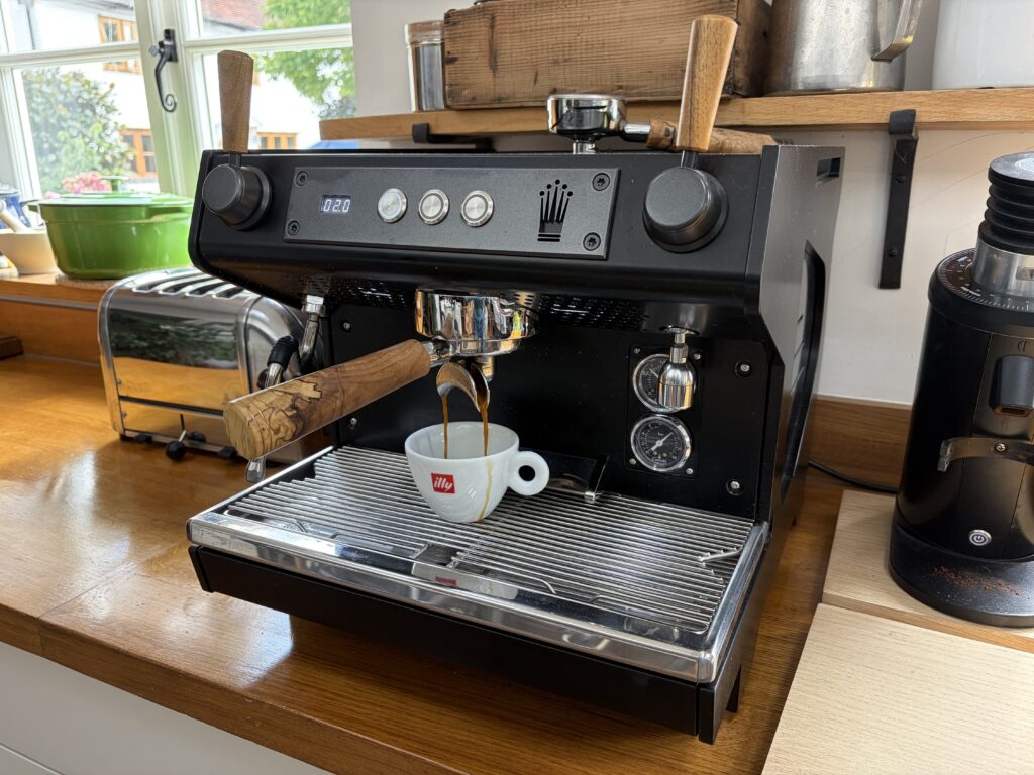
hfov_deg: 67.3
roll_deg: +0.9
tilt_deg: -17.9
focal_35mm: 26
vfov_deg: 53.1
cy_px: 388
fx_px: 777
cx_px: 517
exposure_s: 1/117
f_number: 1.6
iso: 125
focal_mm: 5.96
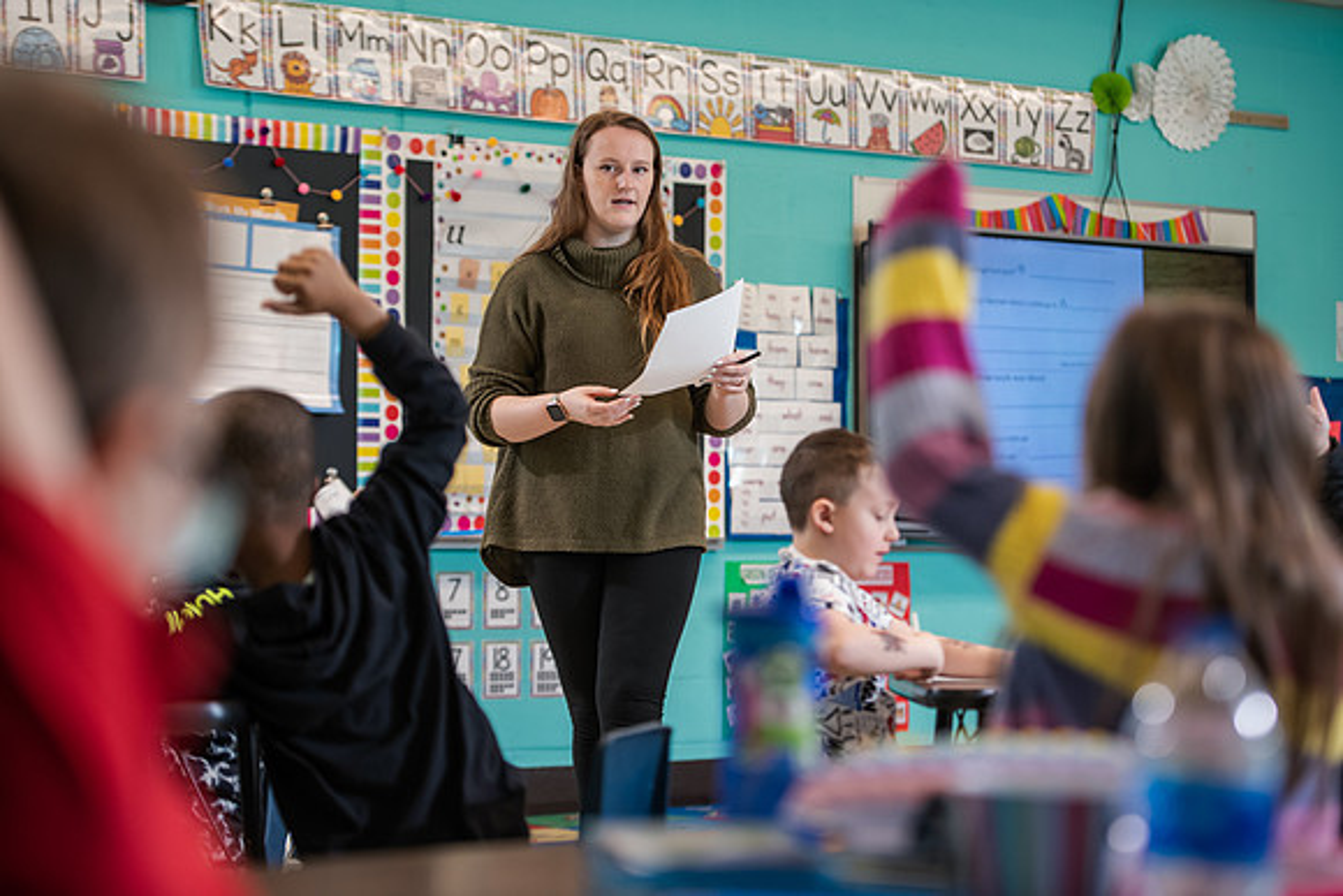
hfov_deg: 23.9
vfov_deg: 16.1
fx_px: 3172
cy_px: 448
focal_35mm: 85
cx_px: 672
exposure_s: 1/200
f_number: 3.2
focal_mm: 85
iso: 1250
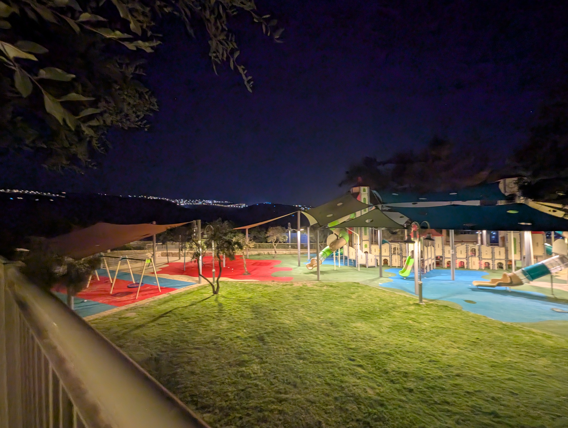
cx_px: 284
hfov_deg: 106.1
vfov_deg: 90.1
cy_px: 214
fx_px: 214
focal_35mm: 13
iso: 620
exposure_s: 1/23.8
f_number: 2.2
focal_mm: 1.95
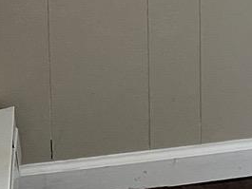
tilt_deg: -10.0
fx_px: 1464
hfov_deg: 7.7
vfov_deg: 7.1
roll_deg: -3.4
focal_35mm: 201
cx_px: 894
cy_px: -217
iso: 80
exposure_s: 1/120
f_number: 1.6
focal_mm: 5.1
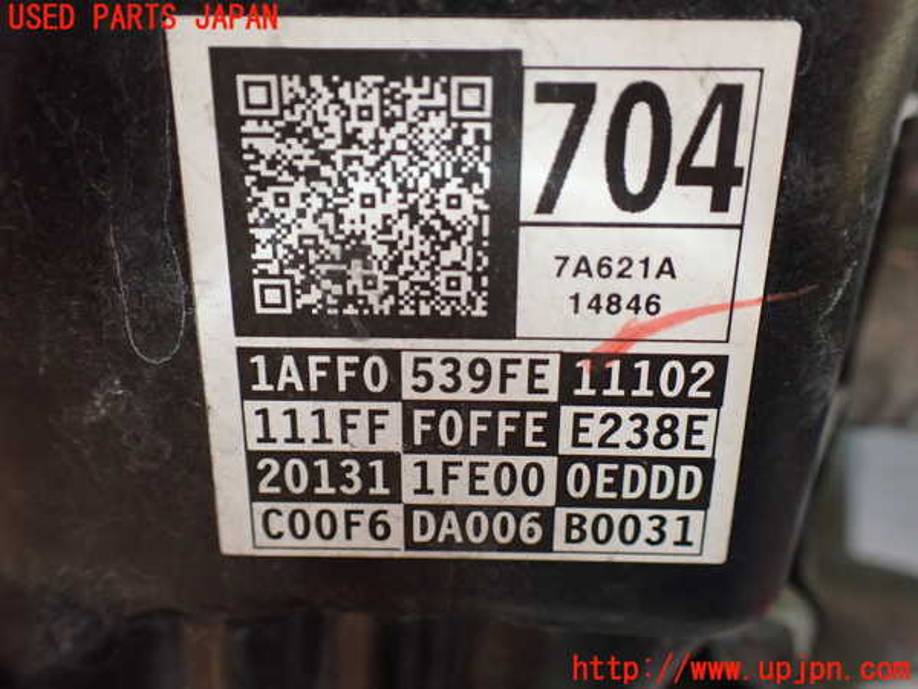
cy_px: 344
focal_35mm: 30
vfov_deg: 46.8
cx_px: 459
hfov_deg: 60.0
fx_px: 796
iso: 500
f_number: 2.3
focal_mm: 5.4
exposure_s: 1/125
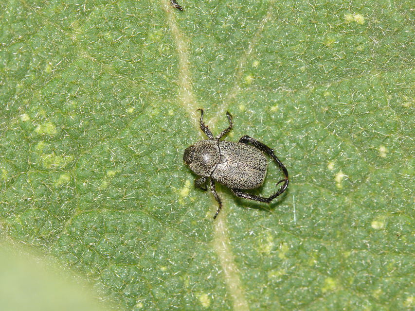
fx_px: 5036
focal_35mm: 420
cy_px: 156
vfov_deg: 3.5
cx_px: 208
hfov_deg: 4.7
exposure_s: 1/500
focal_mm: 88.8
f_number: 8
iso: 100
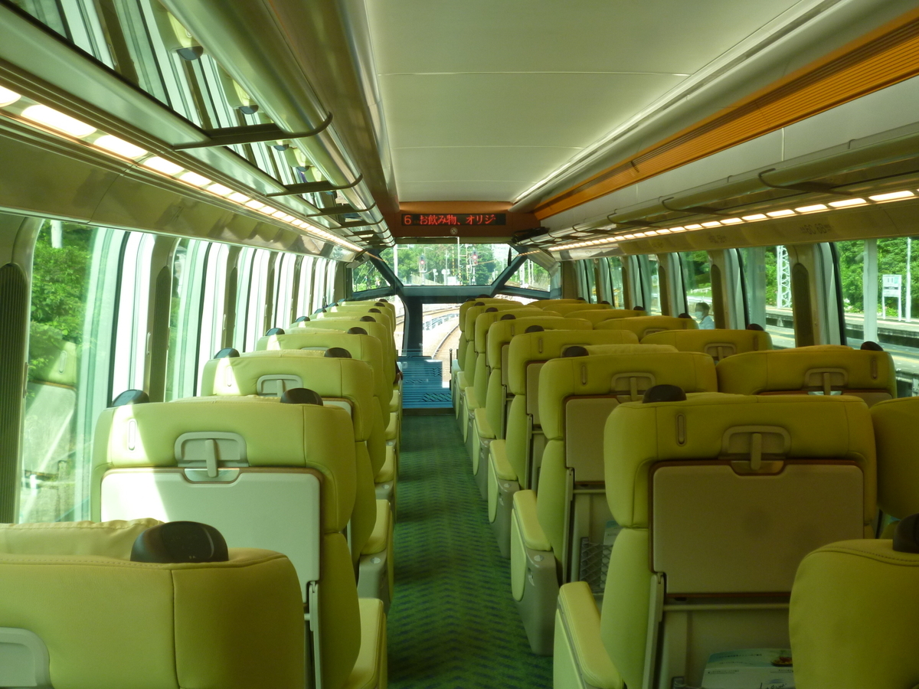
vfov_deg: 35.1
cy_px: 344
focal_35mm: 41
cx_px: 460
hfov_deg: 45.8
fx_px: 1088
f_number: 3.7
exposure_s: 1/60
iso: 160
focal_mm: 7.3
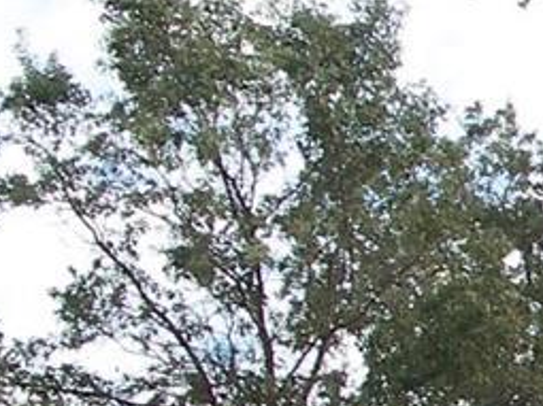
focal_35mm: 218
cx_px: 1414
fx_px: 3418
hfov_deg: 8.2
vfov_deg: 6.7
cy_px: 614
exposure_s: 1/200
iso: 80
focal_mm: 7.8
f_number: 3.5
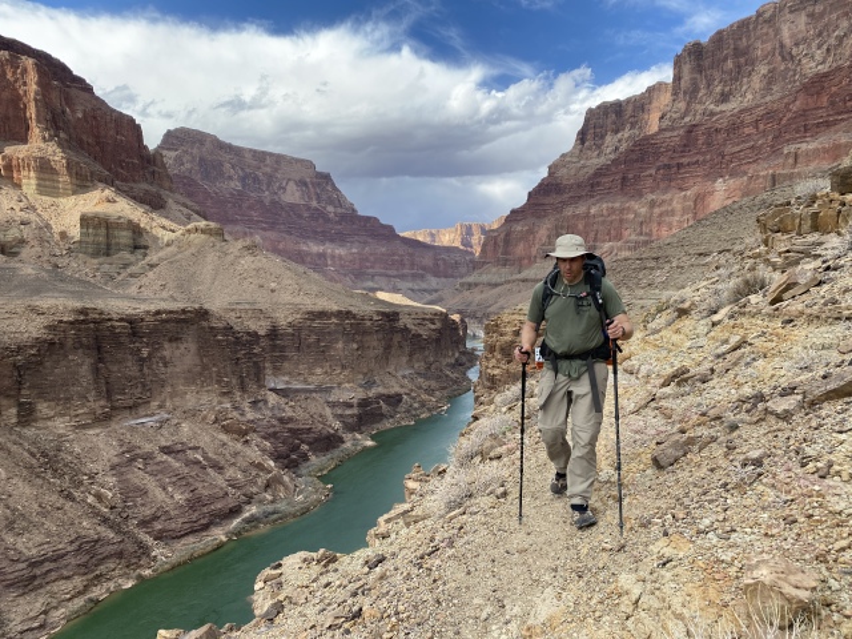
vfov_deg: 53.1
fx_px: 640
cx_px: 426
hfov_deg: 67.3
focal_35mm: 26
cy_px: 320
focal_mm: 4.25
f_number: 1.8
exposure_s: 1/1170
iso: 32
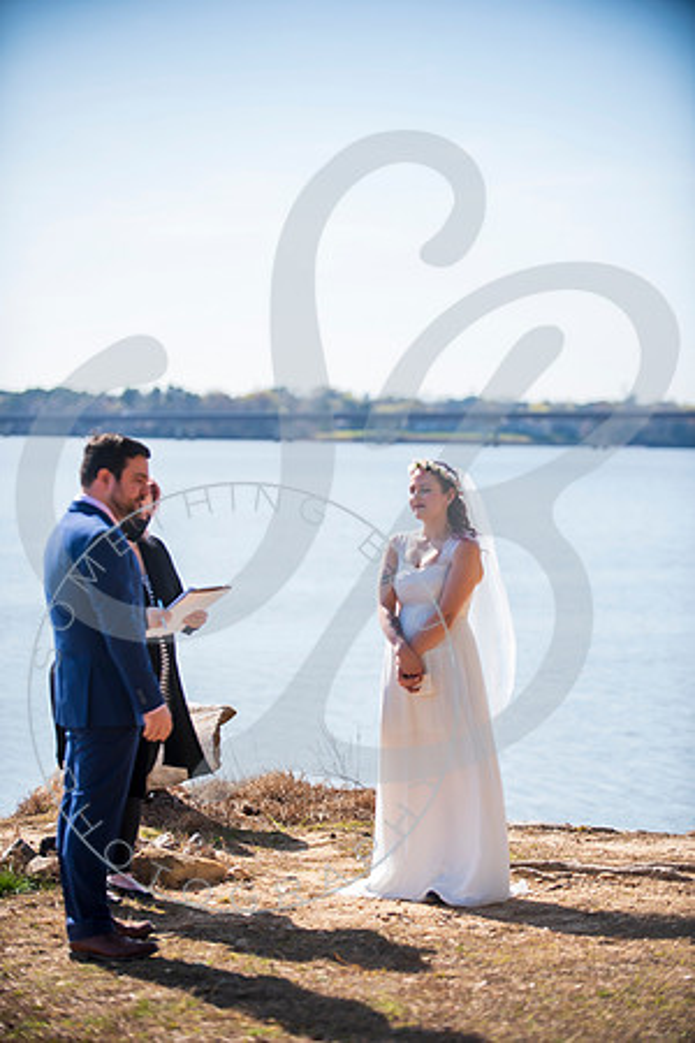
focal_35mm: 102
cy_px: 522
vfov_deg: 20.0
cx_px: 348
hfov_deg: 13.4
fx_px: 2954
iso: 100
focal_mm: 102
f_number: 2.8
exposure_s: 1/1000
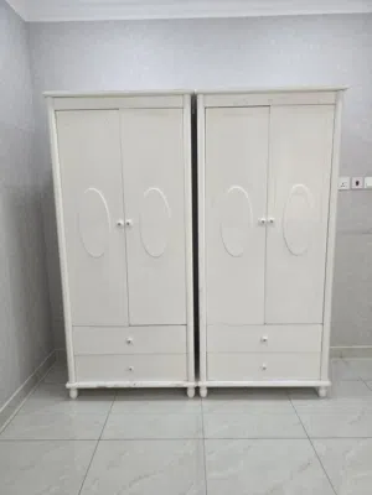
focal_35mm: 23
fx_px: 330
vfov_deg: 73.9
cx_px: 186
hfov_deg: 58.9
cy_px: 248
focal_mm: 6.3
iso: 200
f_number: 1.7
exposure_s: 1/100
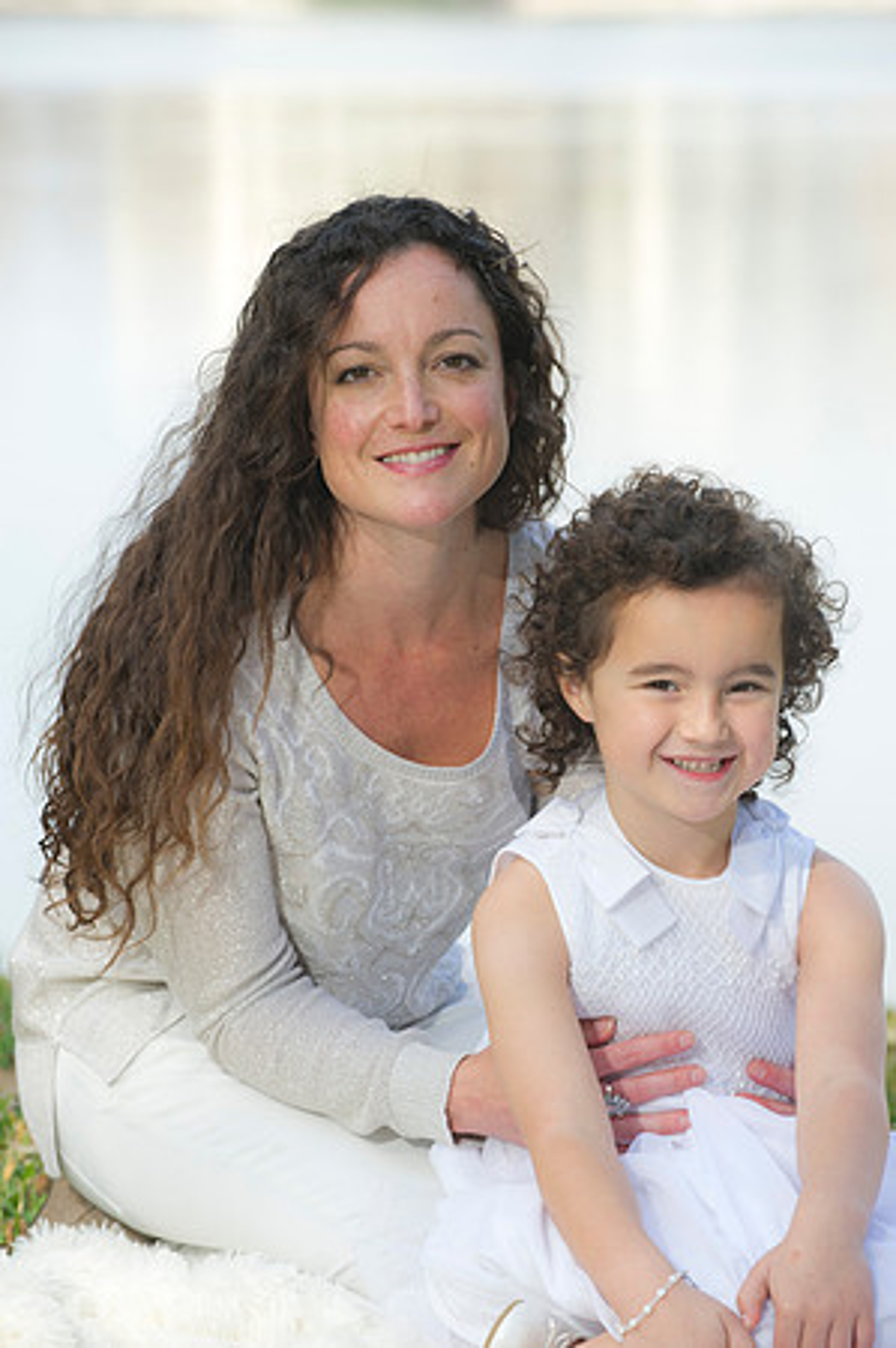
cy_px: 674
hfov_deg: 8.8
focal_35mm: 155
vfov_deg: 13.3
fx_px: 5800
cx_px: 448
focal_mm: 155
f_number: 5.6
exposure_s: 1/200
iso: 250
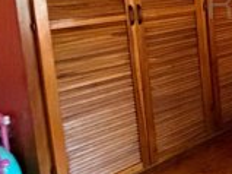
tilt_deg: -6.4
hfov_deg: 20.5
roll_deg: +1.1
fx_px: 375
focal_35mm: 56
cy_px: 4
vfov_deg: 25.0
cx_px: 441
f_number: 2.2
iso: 800
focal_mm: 2.22
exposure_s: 1/60
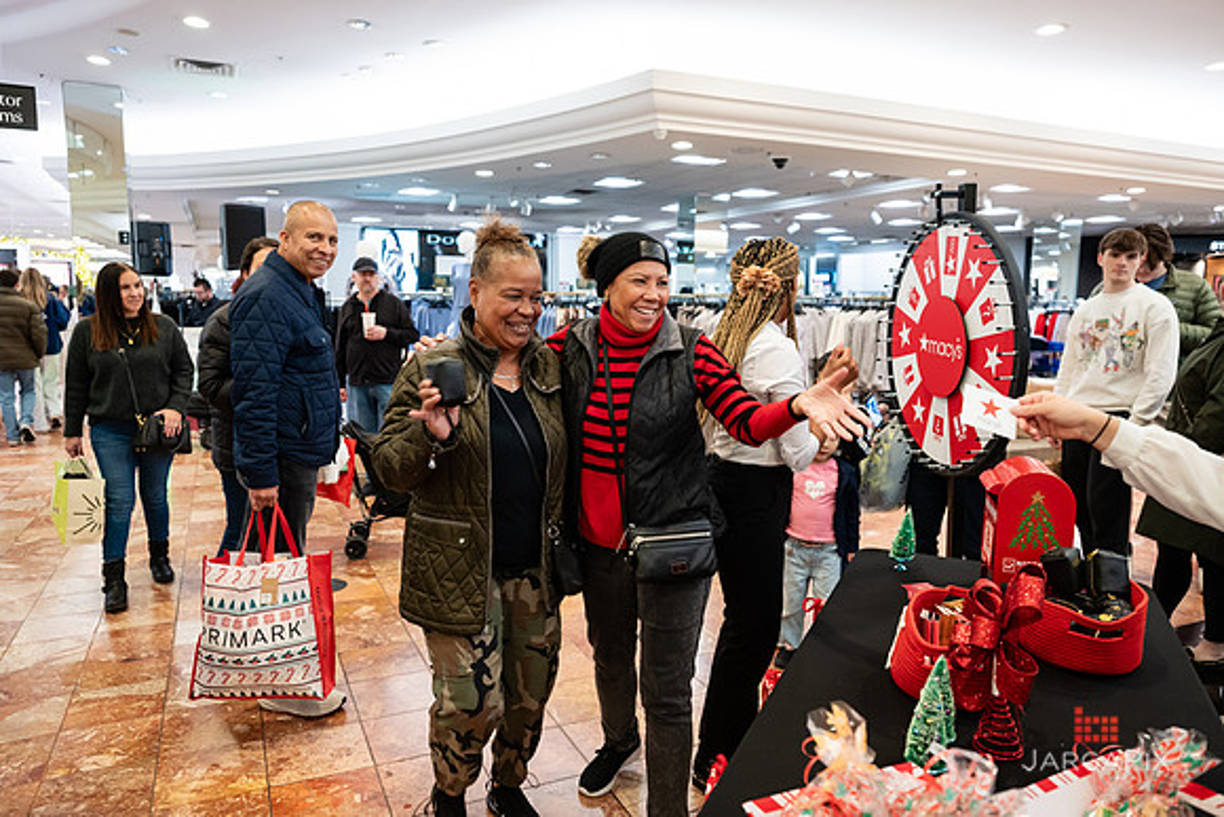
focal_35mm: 25
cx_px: 612
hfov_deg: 72.4
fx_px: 836
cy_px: 408
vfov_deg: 52.1
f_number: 3.2
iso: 1000
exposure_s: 1/125
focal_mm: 24
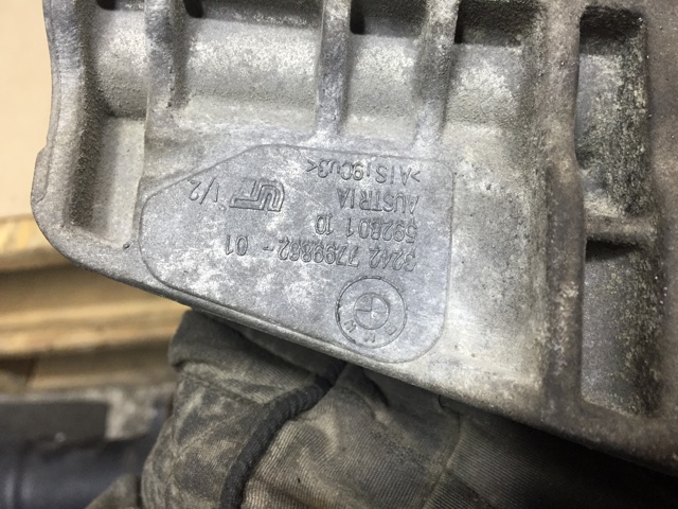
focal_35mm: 29
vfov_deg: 48.2
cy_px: 254
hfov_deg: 61.7
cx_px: 339
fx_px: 568
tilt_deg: -57.1
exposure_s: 1/33
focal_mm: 4.15
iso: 80
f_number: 2.2
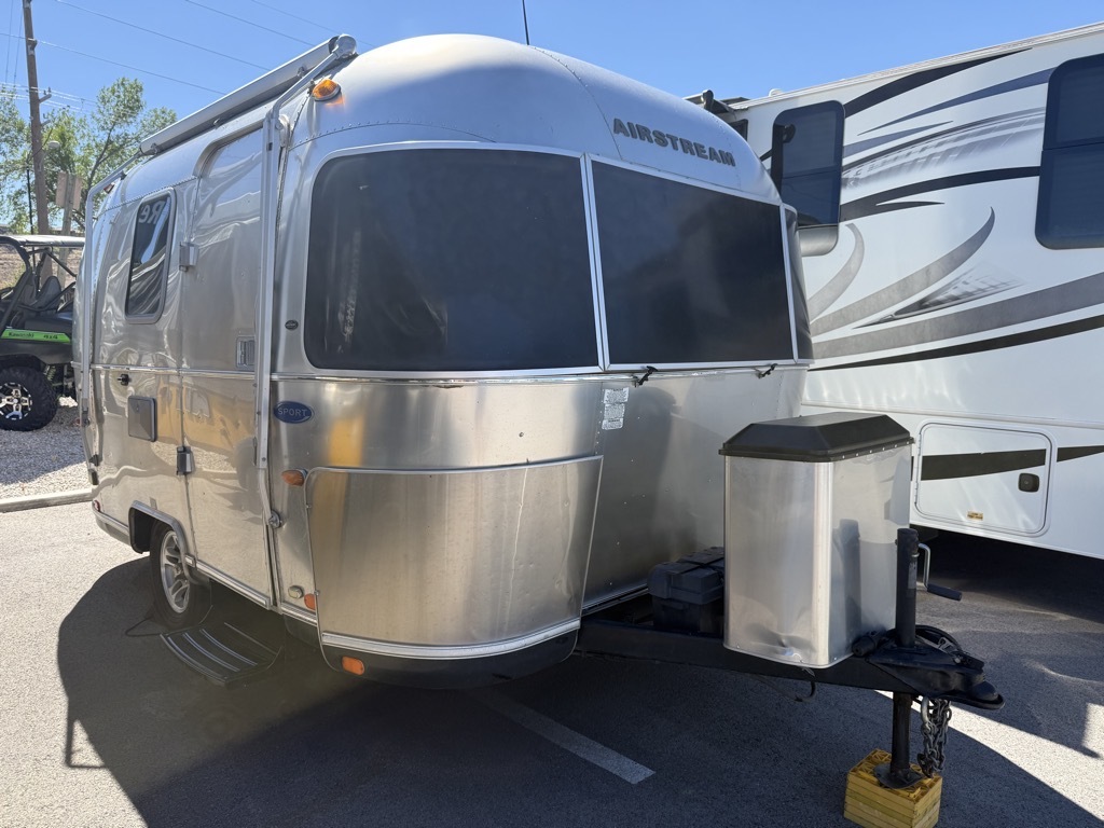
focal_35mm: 24
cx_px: 552
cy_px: 414
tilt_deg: -7.6
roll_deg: -0.3
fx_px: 765
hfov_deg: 71.6
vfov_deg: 56.8
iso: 100
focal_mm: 6.76
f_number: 1.78
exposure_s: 1/2370
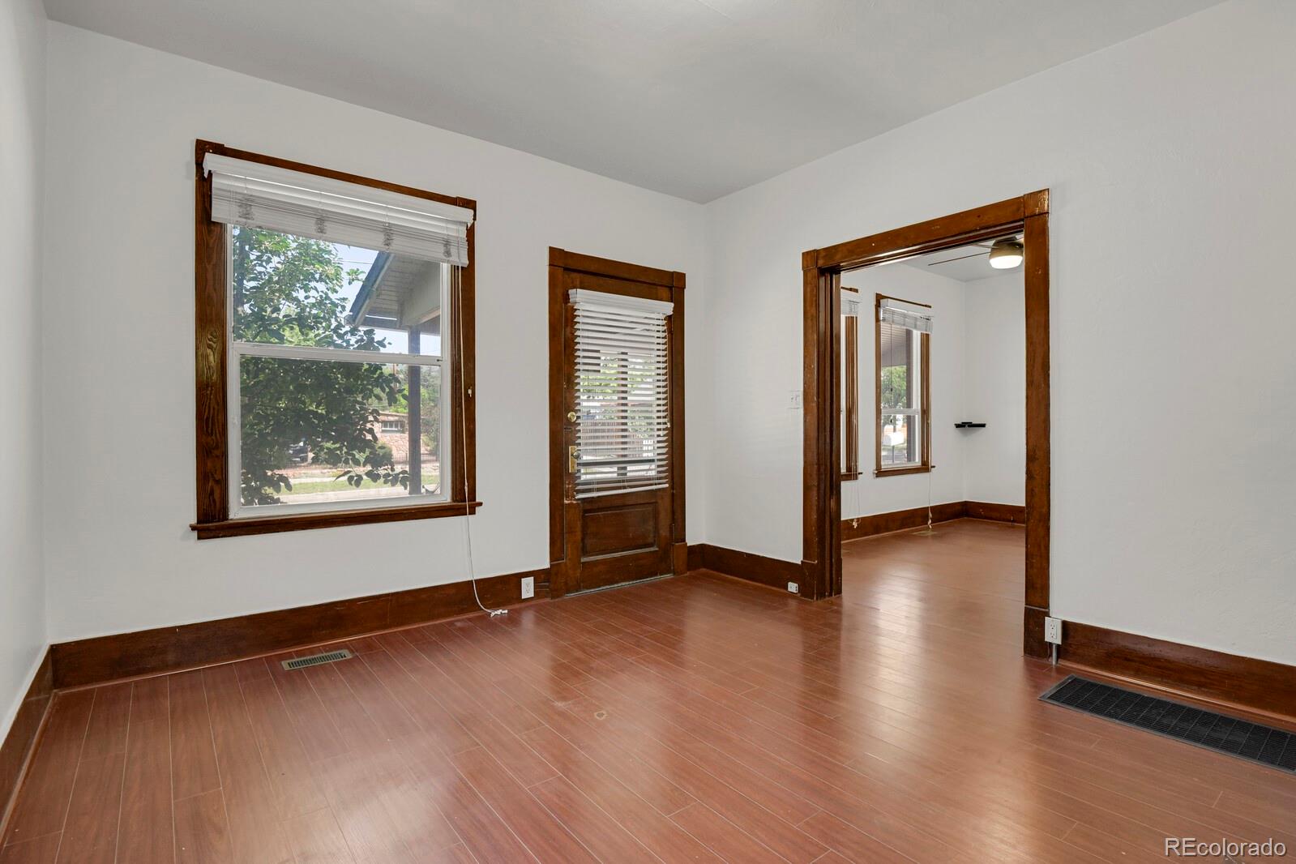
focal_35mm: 17
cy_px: 432
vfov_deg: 70.4
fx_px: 612
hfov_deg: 93.3
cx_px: 648
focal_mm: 17
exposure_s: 1/20
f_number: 8
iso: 5600
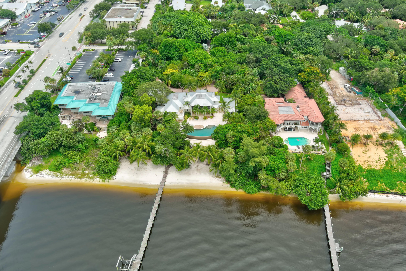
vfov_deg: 45.0
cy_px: 136
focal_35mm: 29
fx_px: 327
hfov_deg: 63.7
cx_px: 203
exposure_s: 1/58
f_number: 9
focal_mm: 10.6
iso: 105
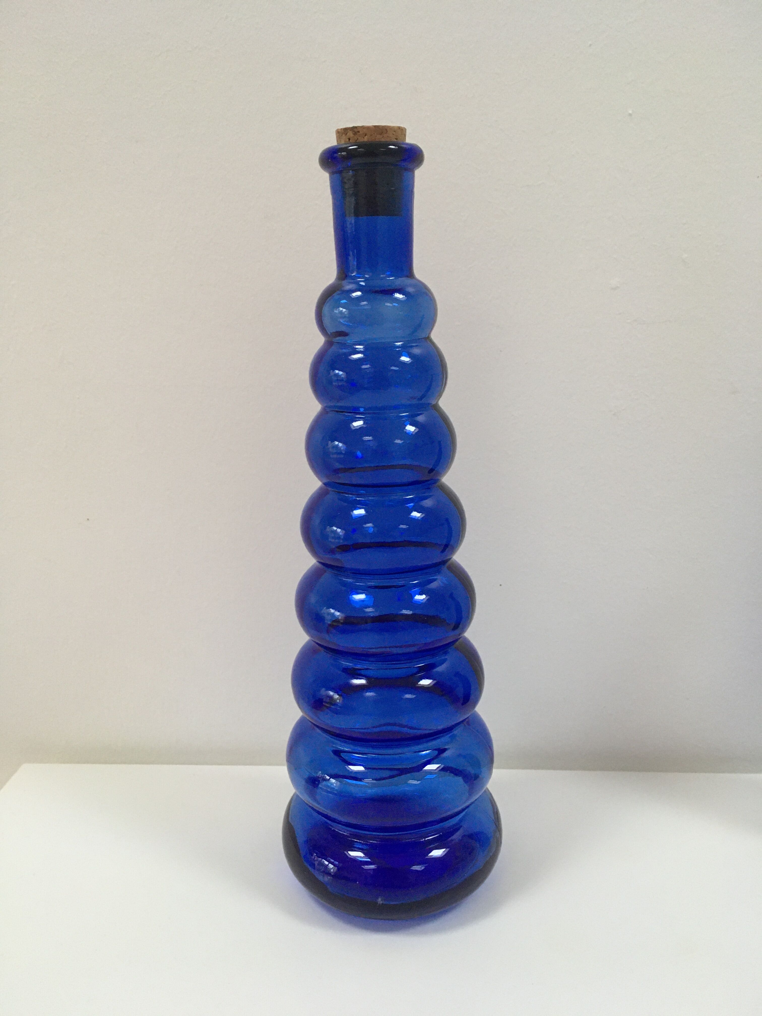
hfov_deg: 48.2
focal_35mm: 29
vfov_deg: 61.7
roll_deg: +1.4
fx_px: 851
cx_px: 381
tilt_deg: -13.7
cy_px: 508
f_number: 2.2
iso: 160
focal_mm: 4.15
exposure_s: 1/33
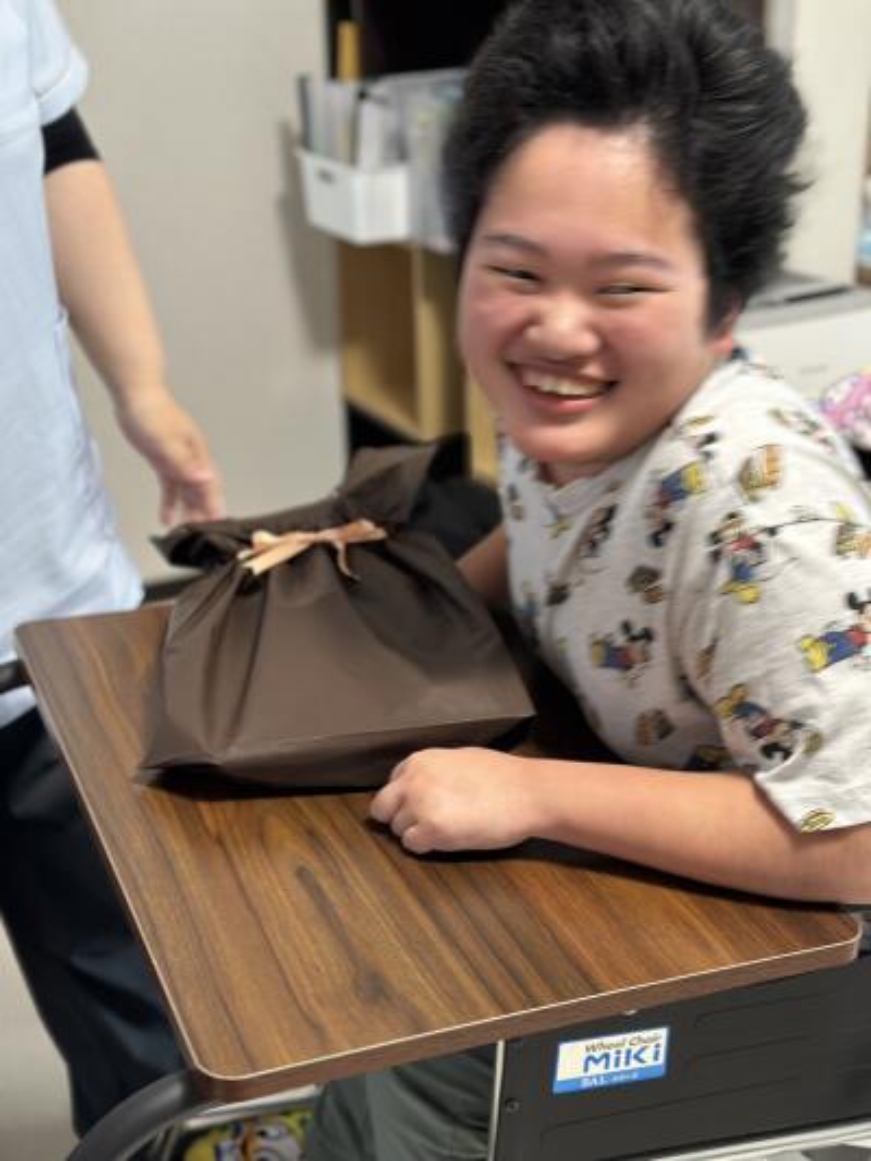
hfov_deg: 30.3
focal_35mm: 48
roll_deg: +1.0
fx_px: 1610
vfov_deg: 39.6
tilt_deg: -21.8
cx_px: 436
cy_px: 580
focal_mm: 6.86
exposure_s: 1/60
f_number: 1.78
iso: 200
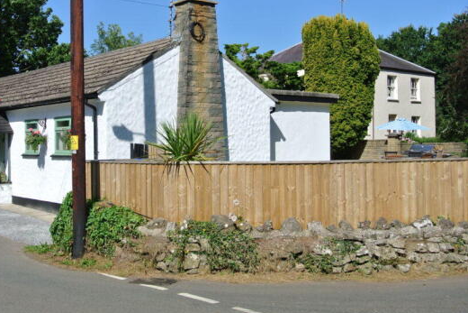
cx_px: 183
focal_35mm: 49
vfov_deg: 27.5
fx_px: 637
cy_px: 138
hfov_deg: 40.1
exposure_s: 1/800
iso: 100
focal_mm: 14.5
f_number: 5
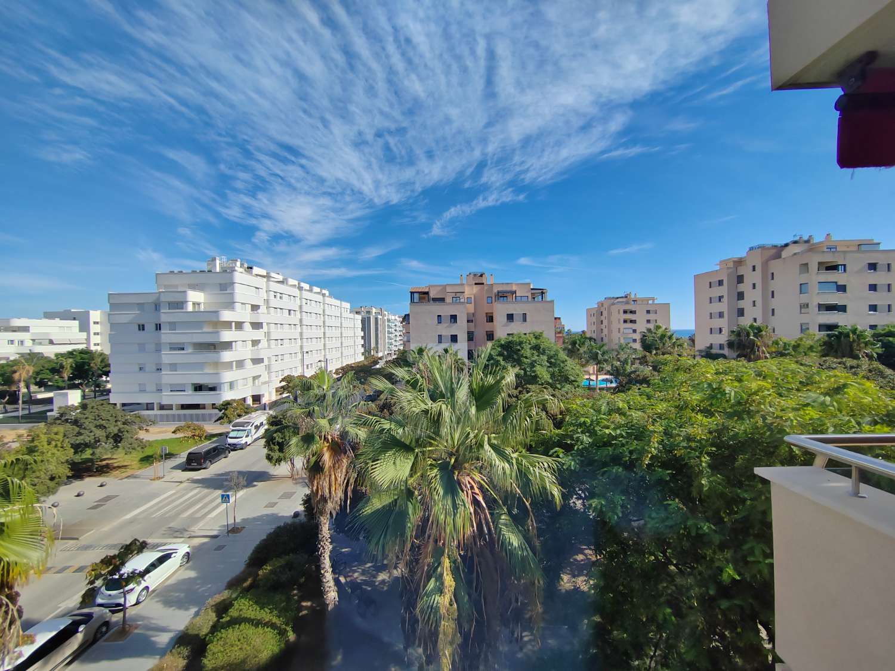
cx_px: 448
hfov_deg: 106.2
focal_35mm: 13
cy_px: 336
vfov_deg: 89.9
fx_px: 336
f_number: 2.2
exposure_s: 1/1400
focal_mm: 2.16
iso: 100
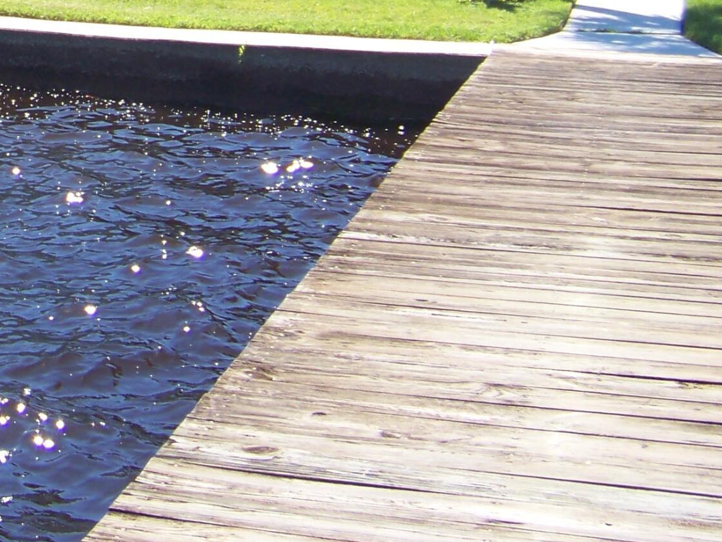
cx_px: -114
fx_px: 2003
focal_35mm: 96
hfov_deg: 19.4
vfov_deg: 14.7
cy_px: -163
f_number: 2.8
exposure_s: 1/500
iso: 64
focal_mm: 5.85
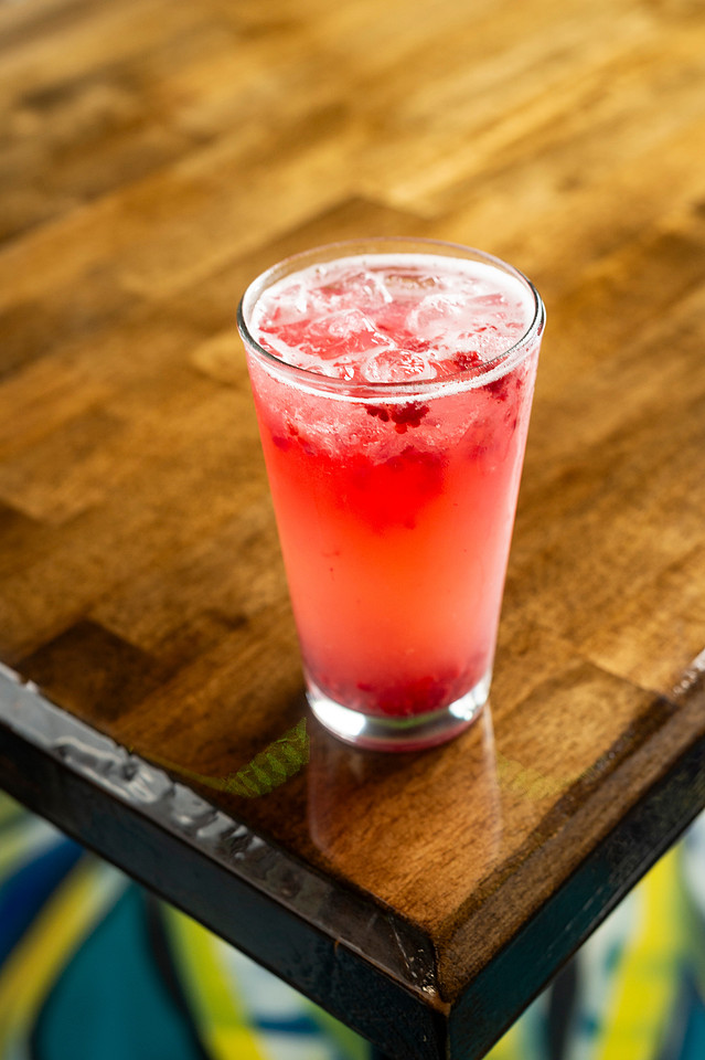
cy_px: 530
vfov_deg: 39.6
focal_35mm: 50
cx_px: 352
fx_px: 1470
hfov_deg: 27.0
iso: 640
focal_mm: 50
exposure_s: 1/80
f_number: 5
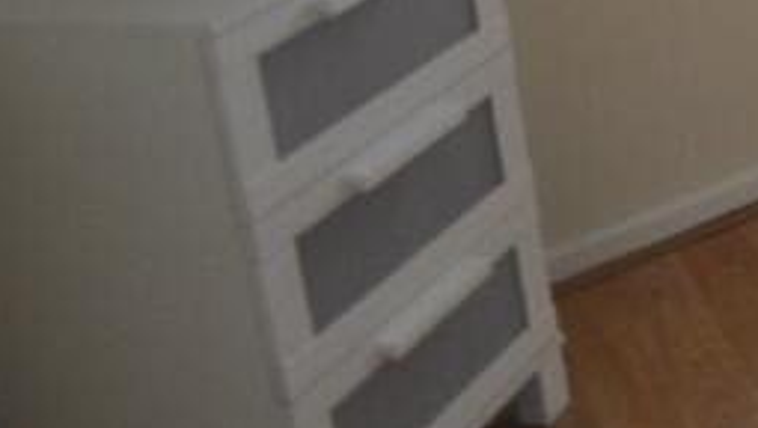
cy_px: -376
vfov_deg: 15.9
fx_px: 1267
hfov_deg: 20.1
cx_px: 1460
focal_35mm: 63
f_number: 4
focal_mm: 10
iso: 400
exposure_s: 1/60
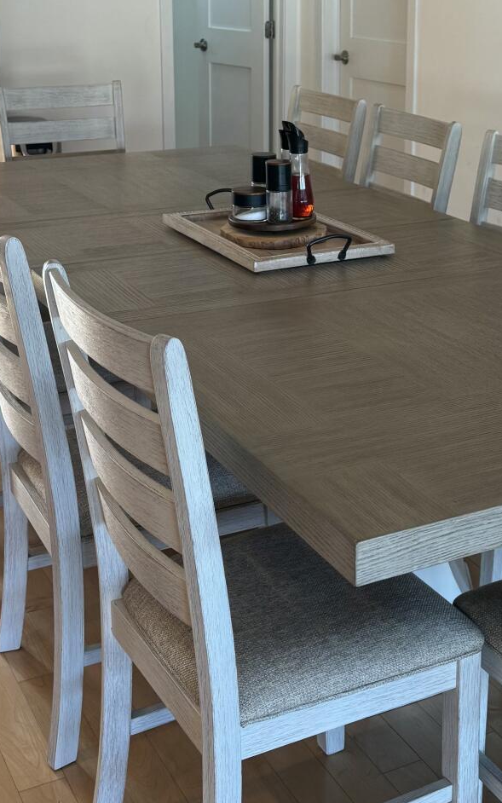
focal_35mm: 54
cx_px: 314
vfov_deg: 36.7
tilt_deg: -12.1
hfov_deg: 23.9
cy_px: 210
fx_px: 1182
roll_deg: -0.8
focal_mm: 6.76
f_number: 1.78
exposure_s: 1/120
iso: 125
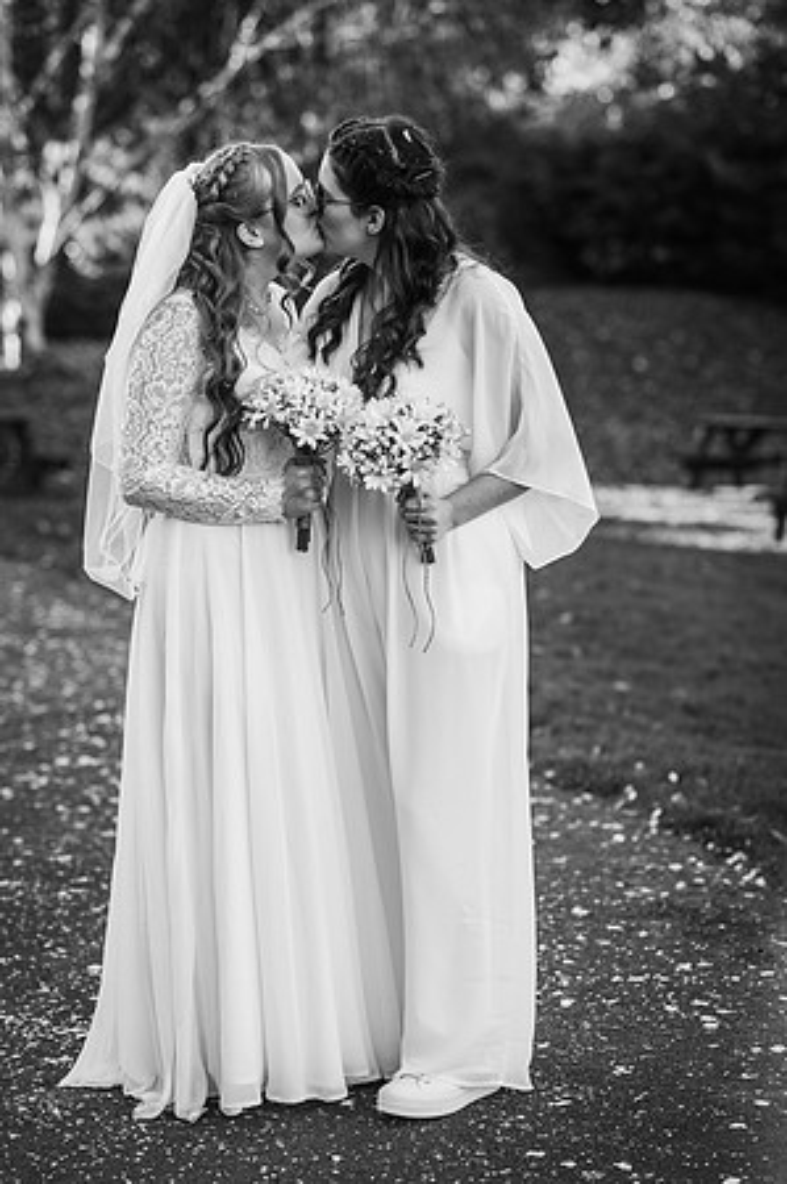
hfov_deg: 16.0
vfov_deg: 23.9
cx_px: 394
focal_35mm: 85
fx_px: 2794
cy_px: 592
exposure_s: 1/800
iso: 100
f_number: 2.8
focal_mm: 85
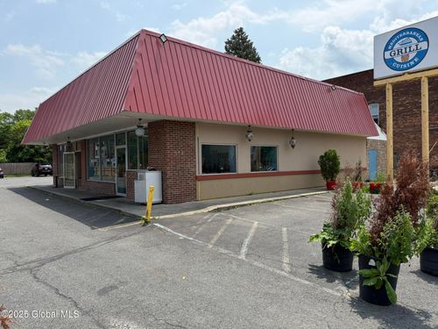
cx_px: 219
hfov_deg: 71.6
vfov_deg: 56.8
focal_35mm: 24
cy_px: 164
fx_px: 304
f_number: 1.78
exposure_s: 1/6173
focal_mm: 6.76
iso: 125
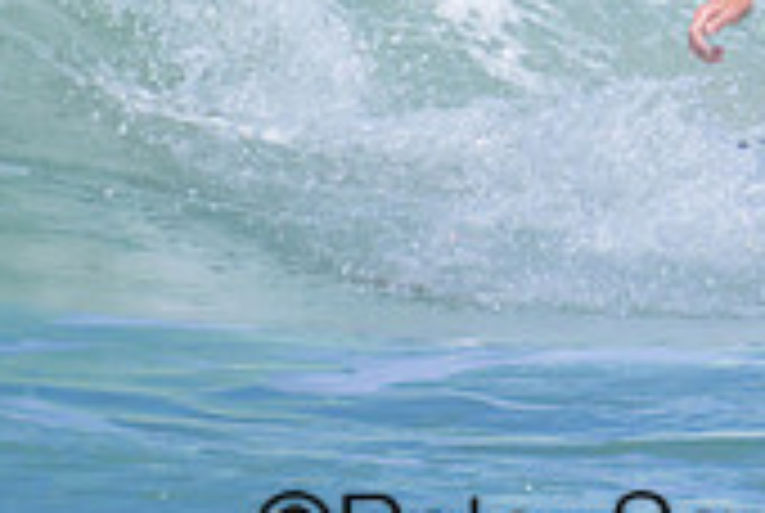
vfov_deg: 0.4
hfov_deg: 0.6
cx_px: 931
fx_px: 78953
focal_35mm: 3709
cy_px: -208
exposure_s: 1/2000
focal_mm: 800
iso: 560
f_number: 11
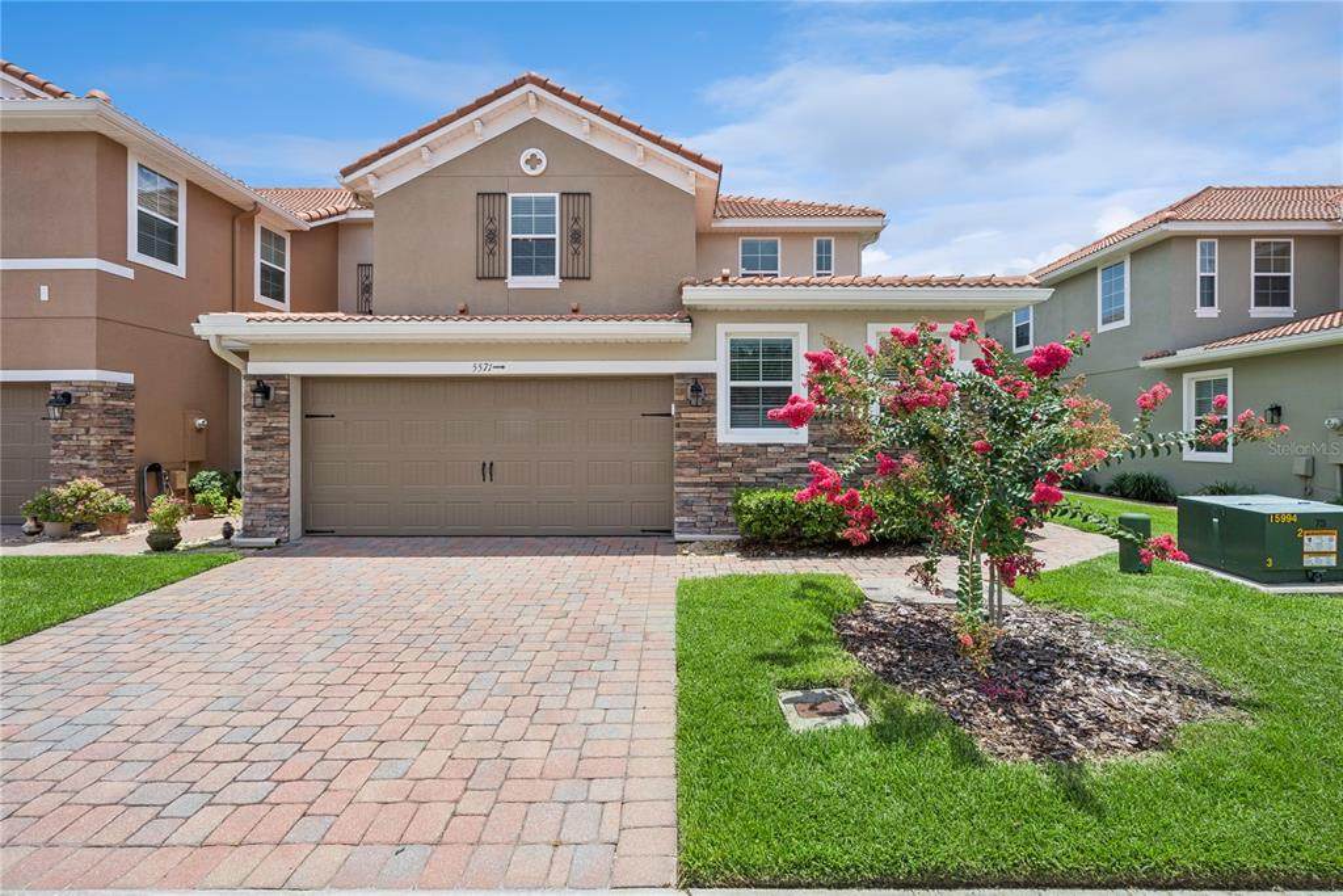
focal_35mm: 16
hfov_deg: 96.7
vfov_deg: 73.8
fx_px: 597
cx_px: 672
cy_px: 448
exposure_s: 1/50
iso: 80
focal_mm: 16
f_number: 18
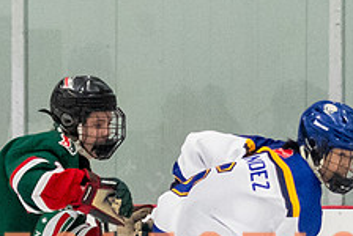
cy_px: 394
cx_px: 128
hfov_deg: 2.9
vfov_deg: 1.9
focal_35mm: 717
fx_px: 7040
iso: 3200
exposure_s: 1/800
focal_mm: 86
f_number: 2.8
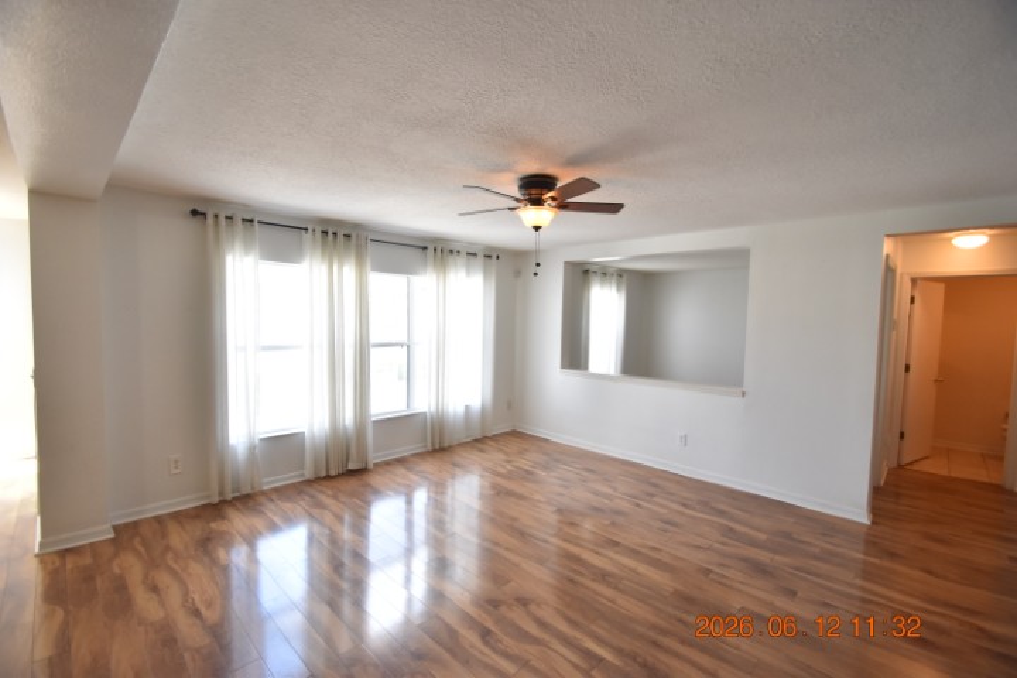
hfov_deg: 100.4
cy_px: 339
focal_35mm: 15
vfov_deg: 77.3
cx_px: 508
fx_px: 424
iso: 800
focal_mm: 10
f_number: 3.5
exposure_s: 1/125
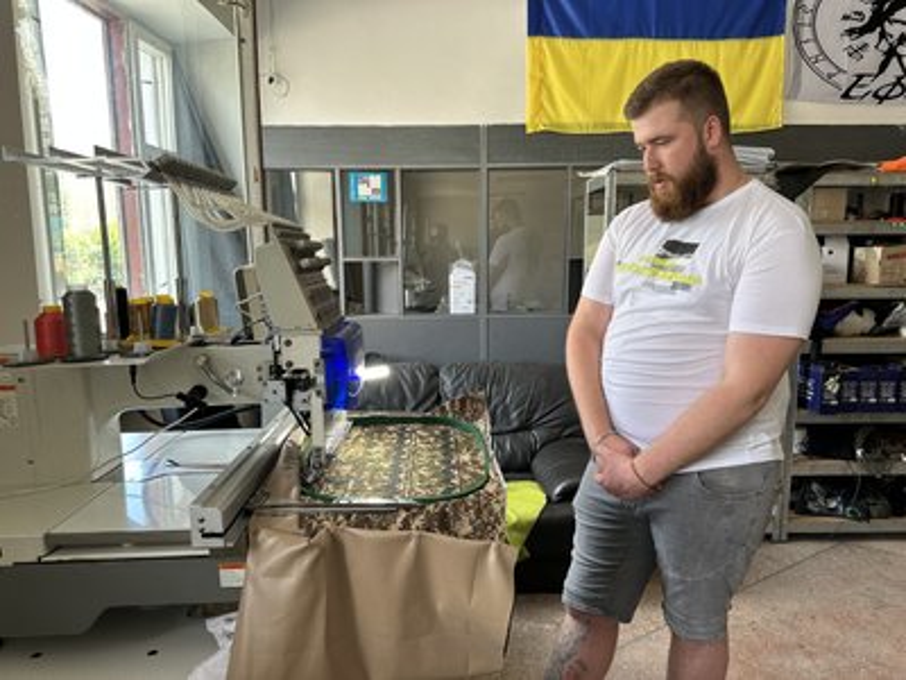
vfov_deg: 56.8
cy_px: 340
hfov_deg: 71.6
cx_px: 453
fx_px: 628
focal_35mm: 24
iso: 64
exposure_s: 1/100
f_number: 1.78
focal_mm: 6.86
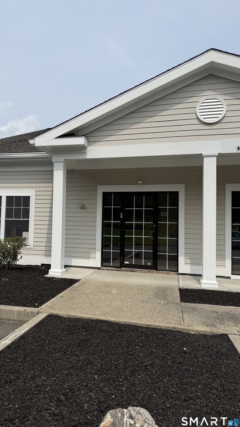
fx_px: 305
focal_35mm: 27
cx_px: 83
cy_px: 209
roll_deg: -1.7
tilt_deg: +3.6
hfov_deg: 42.4
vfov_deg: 69.9
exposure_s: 1/6711
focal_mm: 6.76
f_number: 1.78
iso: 80
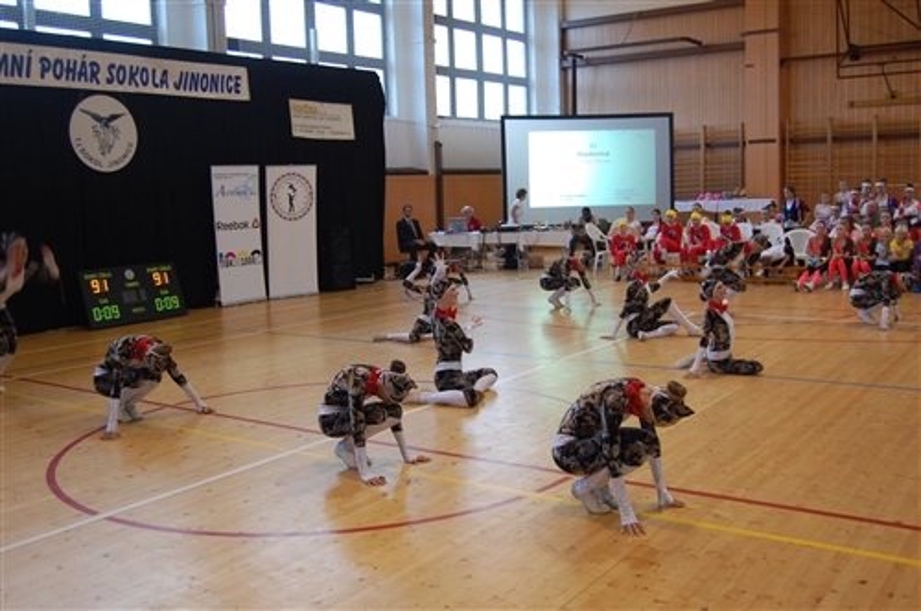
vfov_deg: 38.3
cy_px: 306
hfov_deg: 55.2
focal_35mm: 34
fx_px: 881
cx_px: 460
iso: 400
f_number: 4
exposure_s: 1/60
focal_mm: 23
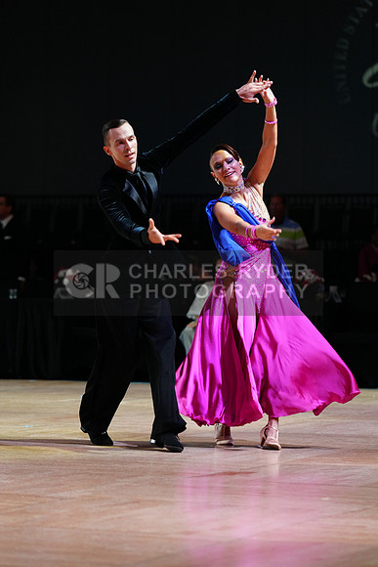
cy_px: 284
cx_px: 189
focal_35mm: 156
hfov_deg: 8.8
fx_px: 2455
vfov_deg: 13.2
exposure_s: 1/320
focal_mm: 156
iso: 2500
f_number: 4
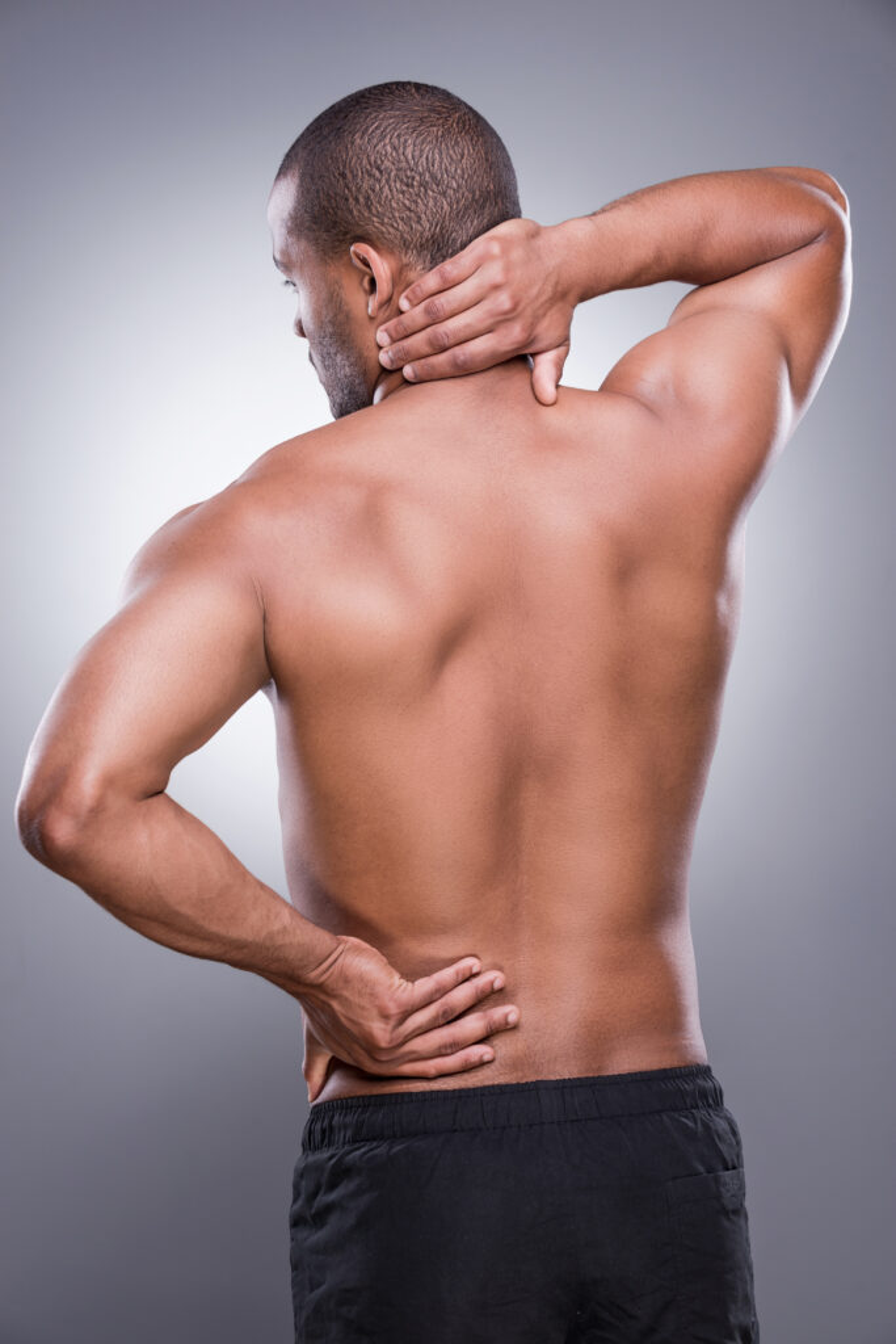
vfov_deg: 27.0
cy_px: 672
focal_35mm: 75
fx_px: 2799
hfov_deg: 18.2
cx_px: 448
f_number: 7.1
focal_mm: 75
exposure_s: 1/160
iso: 100
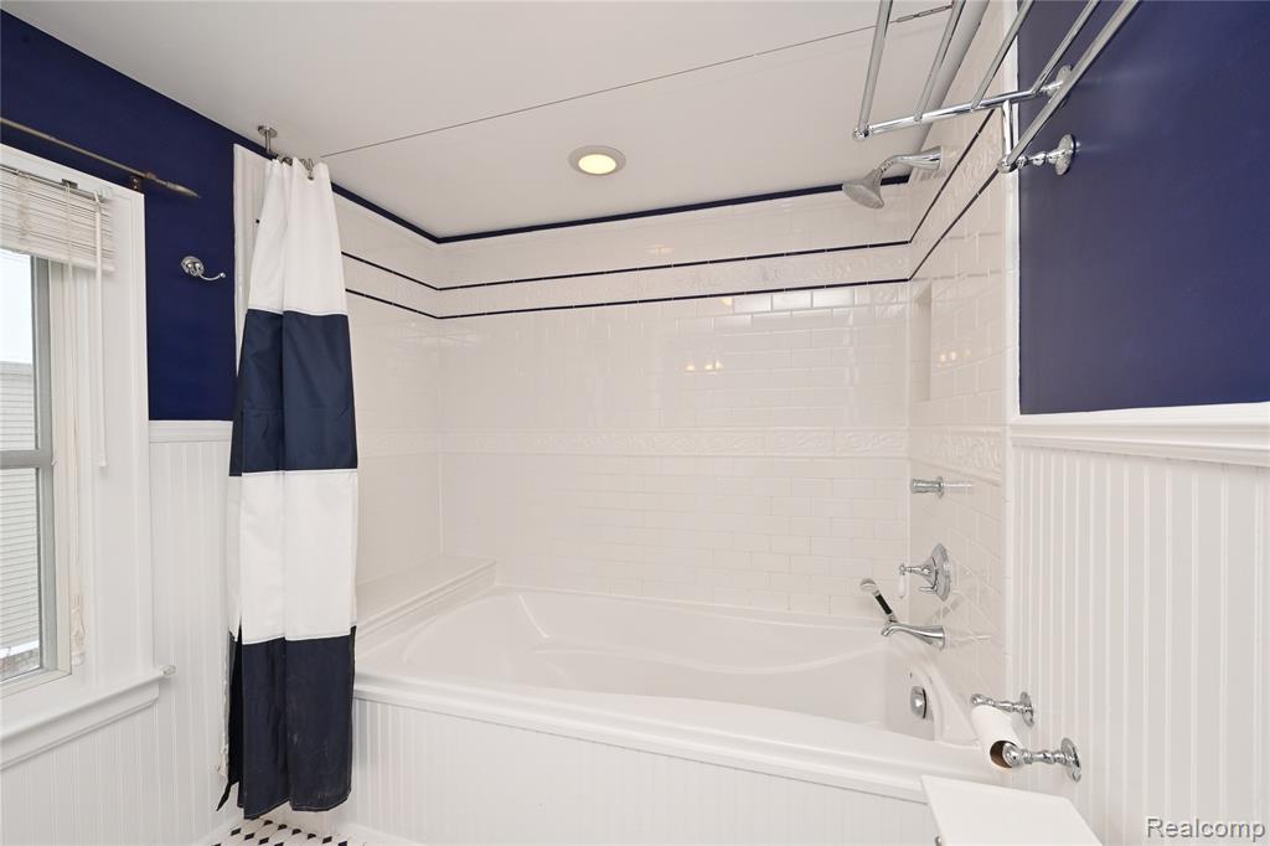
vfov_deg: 77.3
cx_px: 635
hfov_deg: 100.4
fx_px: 529
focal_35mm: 15
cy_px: 423
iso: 800
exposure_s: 1/60
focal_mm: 15
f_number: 11
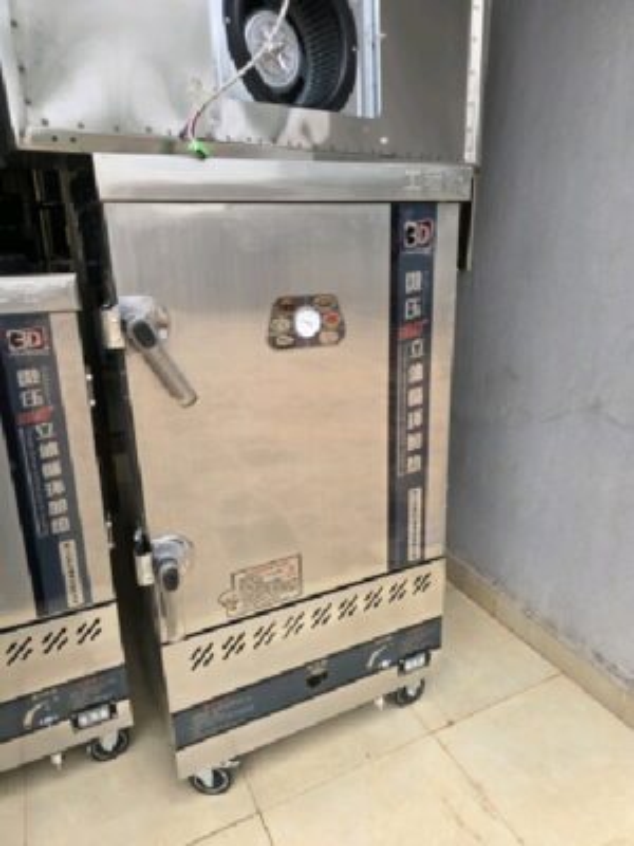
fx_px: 562
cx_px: 317
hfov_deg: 58.9
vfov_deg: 73.9
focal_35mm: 23
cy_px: 423
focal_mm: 6.3
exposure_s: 1/244
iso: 12
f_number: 1.7
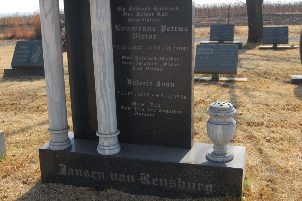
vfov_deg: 29.8
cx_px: 151
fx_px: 377
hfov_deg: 43.6
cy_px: 100
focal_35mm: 45
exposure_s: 1/500
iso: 400
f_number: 7.1
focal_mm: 30
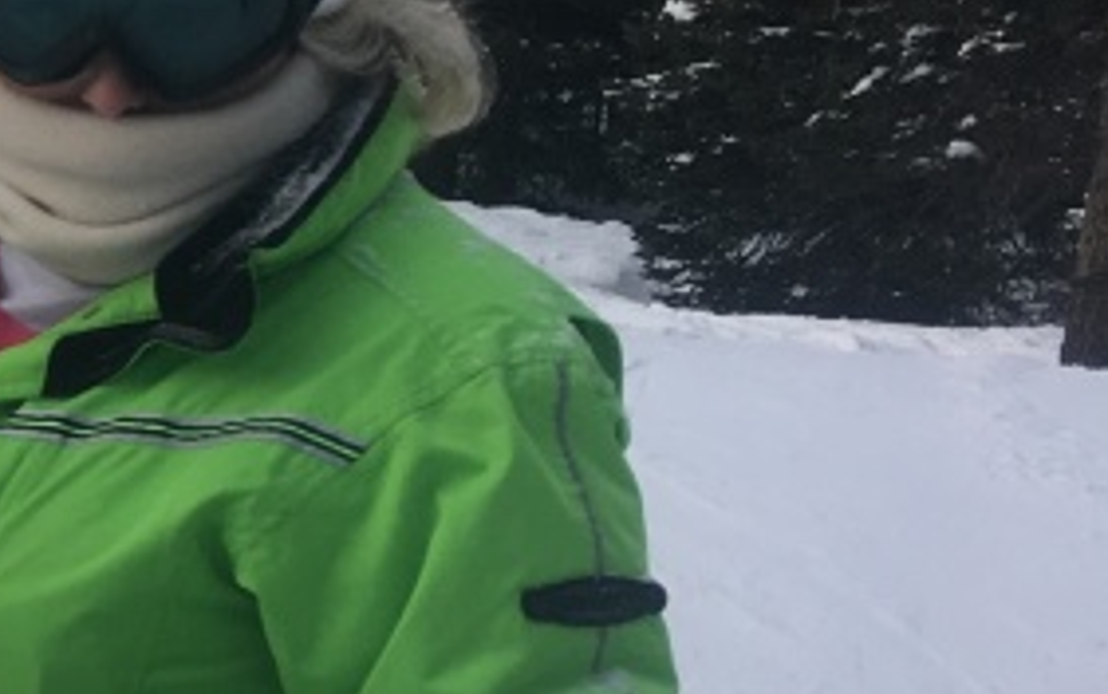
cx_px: -875
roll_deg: +1.2
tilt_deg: -9.3
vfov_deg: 11.6
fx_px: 3384
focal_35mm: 112
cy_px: 103
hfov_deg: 15.9
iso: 25
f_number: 2.2
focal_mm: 4.15
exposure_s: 1/124
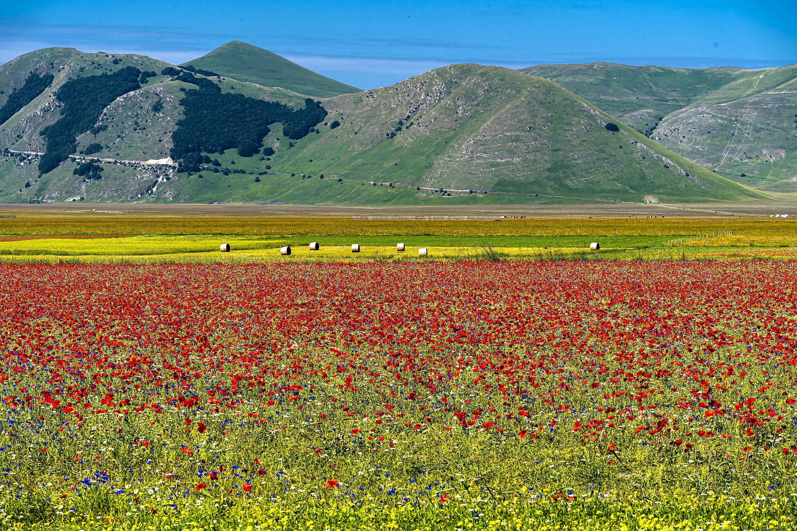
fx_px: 2214
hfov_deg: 20.4
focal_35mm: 100
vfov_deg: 13.7
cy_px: 266
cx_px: 398
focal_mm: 100
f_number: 13
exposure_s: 1/250
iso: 200
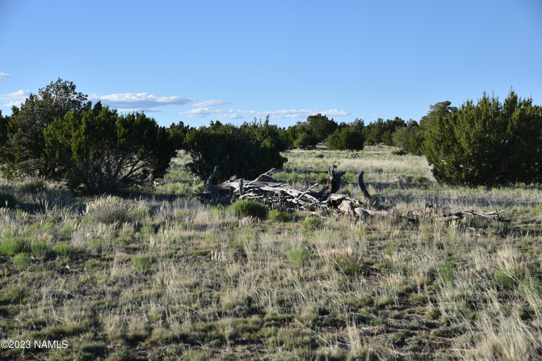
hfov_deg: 27.0
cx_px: 271
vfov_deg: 18.2
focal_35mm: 75
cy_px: 180
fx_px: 1129
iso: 200
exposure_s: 1/320
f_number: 9
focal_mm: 75
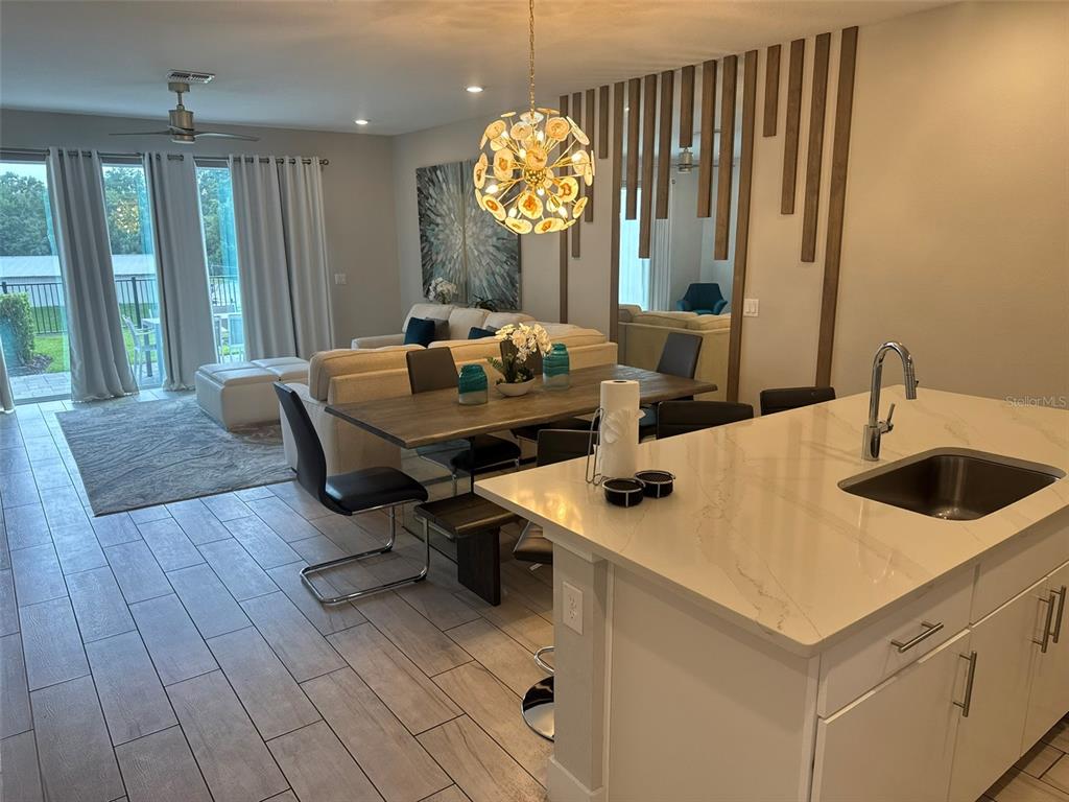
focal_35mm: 24
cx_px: 534
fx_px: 741
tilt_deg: -12.8
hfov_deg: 71.6
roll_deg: +1.1
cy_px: 401
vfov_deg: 56.8
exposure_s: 1/120
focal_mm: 6.76
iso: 80
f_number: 1.78
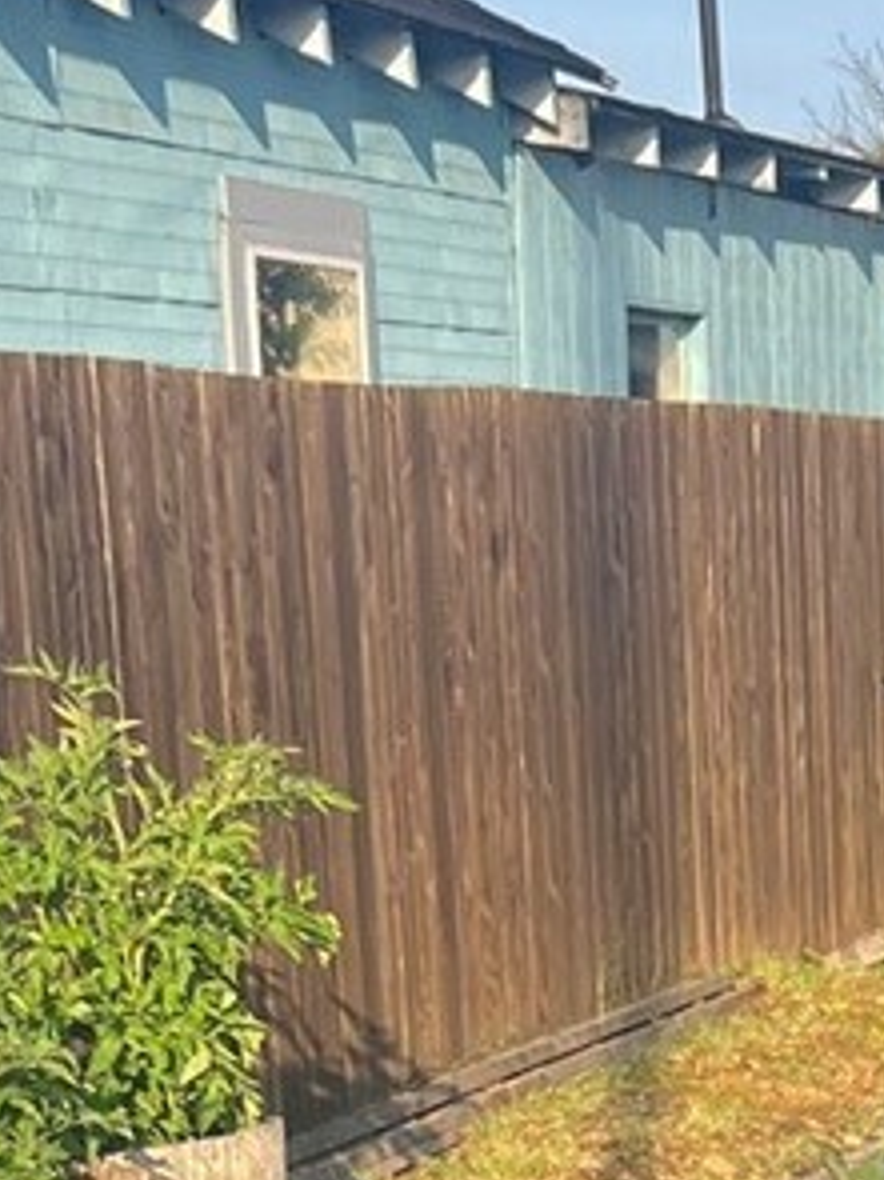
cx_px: 1168
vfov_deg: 14.3
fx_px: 4327
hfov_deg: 11.3
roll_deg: +0.7
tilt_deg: -17.5
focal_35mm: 127
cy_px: 1872
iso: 50
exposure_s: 1/1311
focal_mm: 5.7
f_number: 1.5
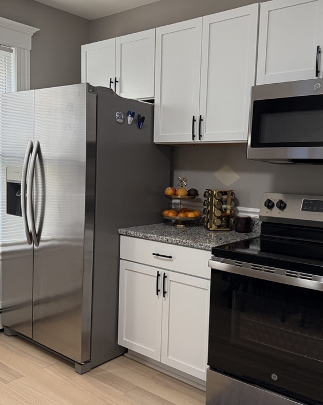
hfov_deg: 43.3
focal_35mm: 34
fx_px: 407
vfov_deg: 52.8
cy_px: 216
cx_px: 169
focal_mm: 6.76
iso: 320
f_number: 1.78
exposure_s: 1/120
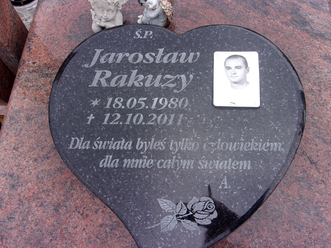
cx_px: 166
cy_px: 124
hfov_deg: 63.4
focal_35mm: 28
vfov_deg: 49.7
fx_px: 268
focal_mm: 5.1
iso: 80
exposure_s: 1/56
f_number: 10.8
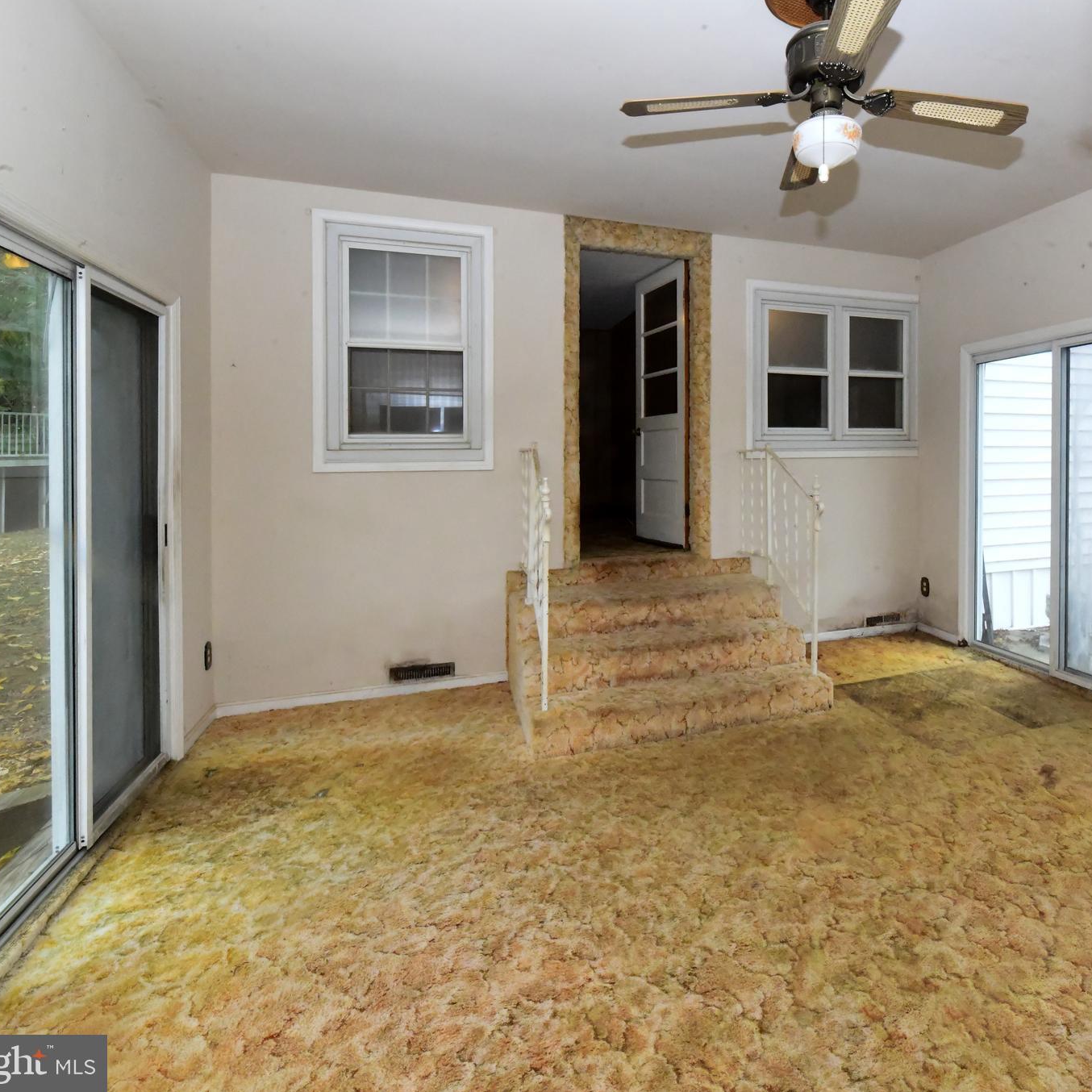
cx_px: 754
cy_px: 543
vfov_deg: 80.7
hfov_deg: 77.3
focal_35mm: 18
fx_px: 642
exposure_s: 1/250
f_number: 22
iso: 16000
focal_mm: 14
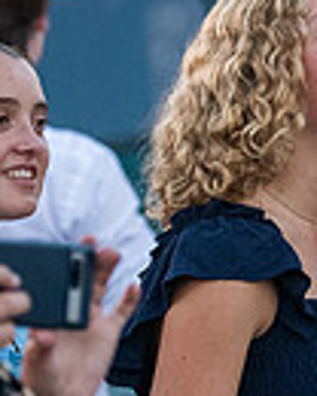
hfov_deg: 2.6
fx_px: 7083
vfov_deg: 3.2
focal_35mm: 604
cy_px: 238
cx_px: 302
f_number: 2.8
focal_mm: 120
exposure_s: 1/1600
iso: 3200
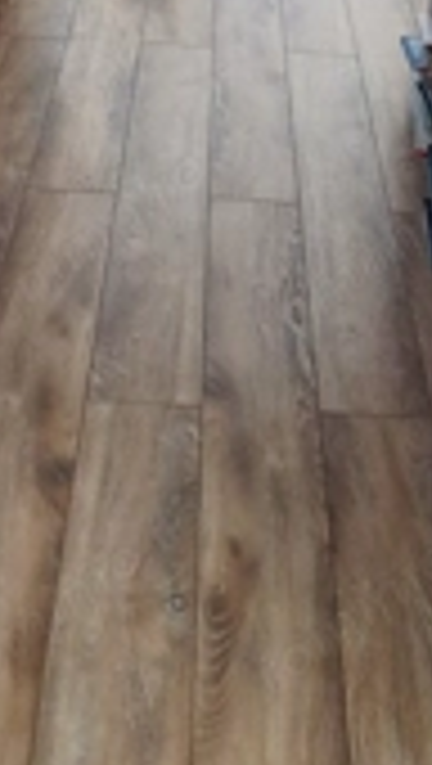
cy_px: -22
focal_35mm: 64
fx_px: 1299
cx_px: 238
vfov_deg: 30.2
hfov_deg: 18.9
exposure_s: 1/50
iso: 200
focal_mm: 4.65
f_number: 1.8
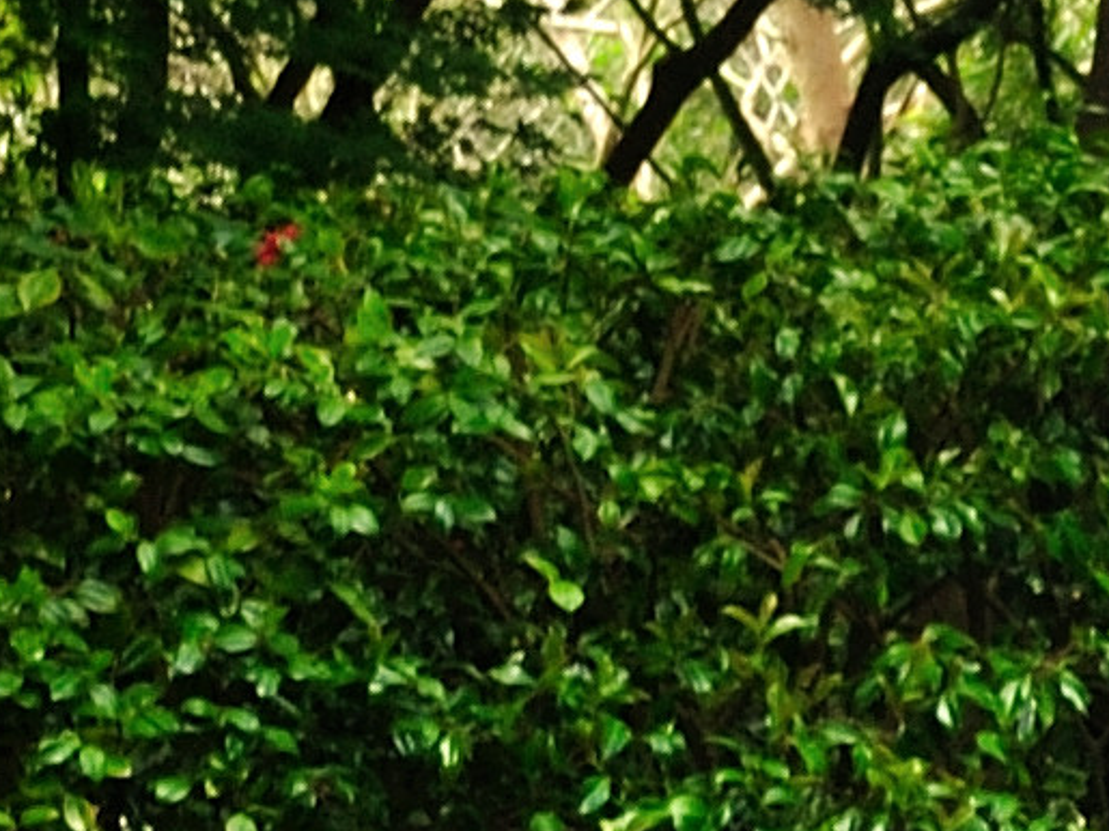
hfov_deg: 4.7
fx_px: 12524
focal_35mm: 391
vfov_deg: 3.8
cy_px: 1660
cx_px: 3829
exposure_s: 1/20
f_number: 10
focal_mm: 36
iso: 100
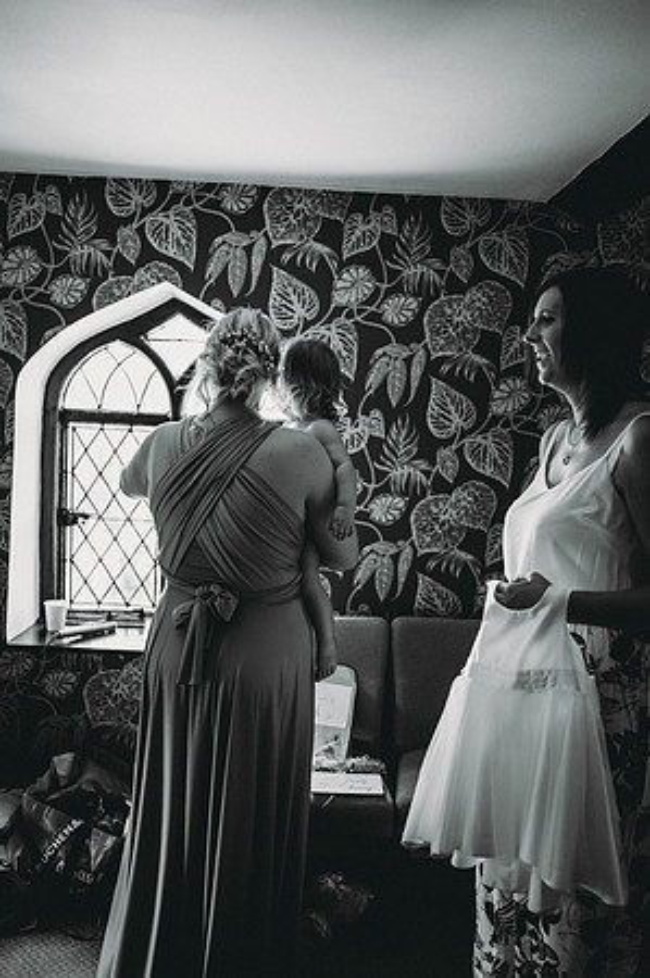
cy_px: 489
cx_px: 325
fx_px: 950
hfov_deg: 37.8
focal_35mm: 35
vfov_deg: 54.5
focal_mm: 35
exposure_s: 1/200
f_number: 1.8
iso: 450
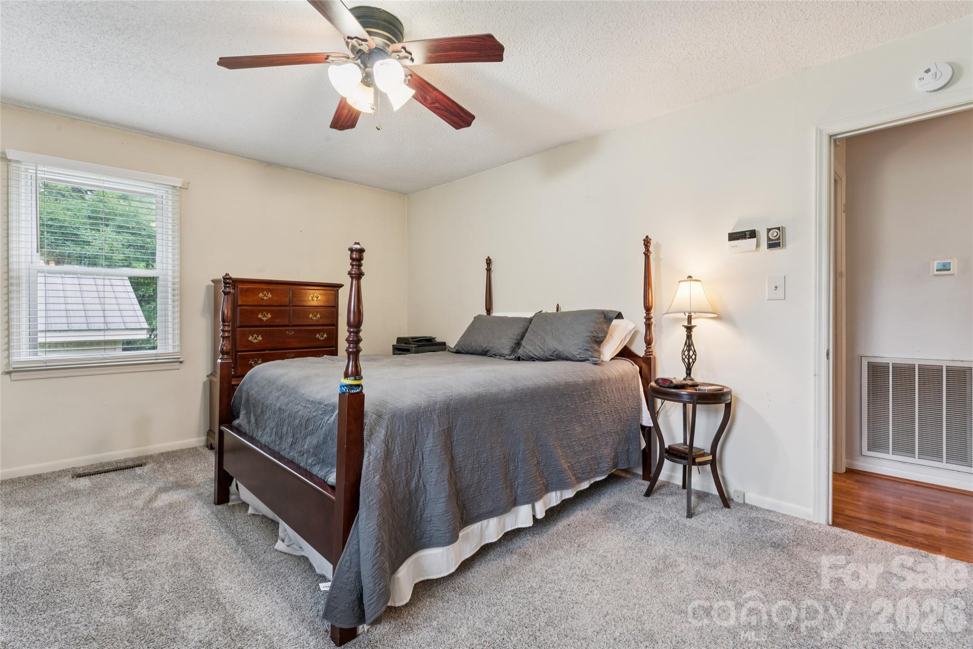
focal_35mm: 17
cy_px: 324
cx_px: 486
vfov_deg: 71.7
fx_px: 449
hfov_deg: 94.6
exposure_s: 1.6
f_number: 13
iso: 100
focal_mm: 16.6
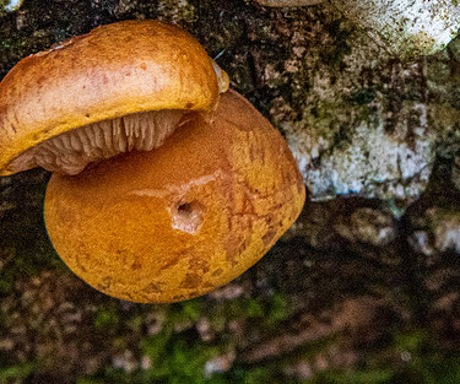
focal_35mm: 750
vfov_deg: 2.1
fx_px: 10386
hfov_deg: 2.5
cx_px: 384
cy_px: 21
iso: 2500
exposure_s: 1/100
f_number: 18
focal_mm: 250
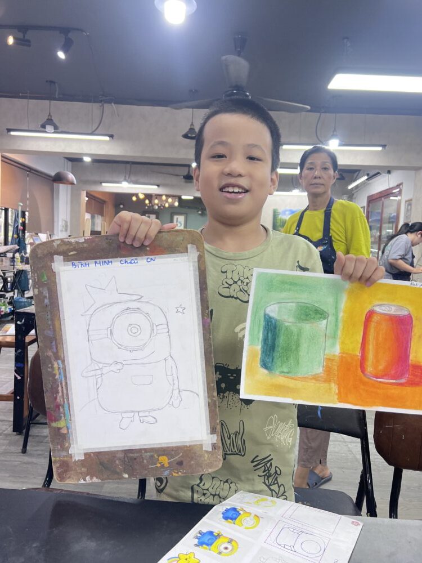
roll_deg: -3.1
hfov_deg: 53.1
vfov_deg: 67.3
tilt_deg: -4.3
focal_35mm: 26
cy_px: 282
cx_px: 211
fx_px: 423
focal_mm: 5.7
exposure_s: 1/100
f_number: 1.5
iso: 125
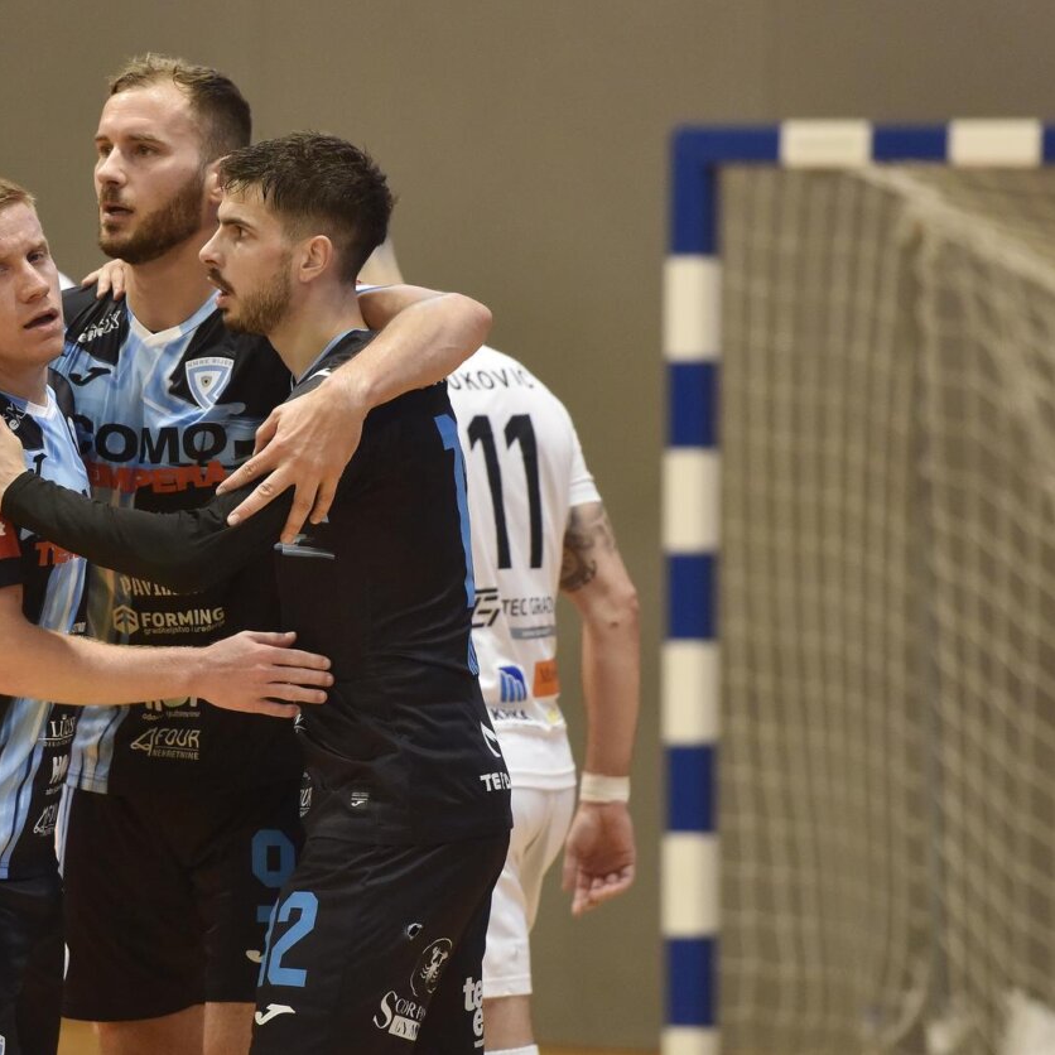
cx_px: 268
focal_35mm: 256
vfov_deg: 6.8
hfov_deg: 6.8
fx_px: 8827
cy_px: 527
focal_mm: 200
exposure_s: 1/800
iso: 2000
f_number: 3.2
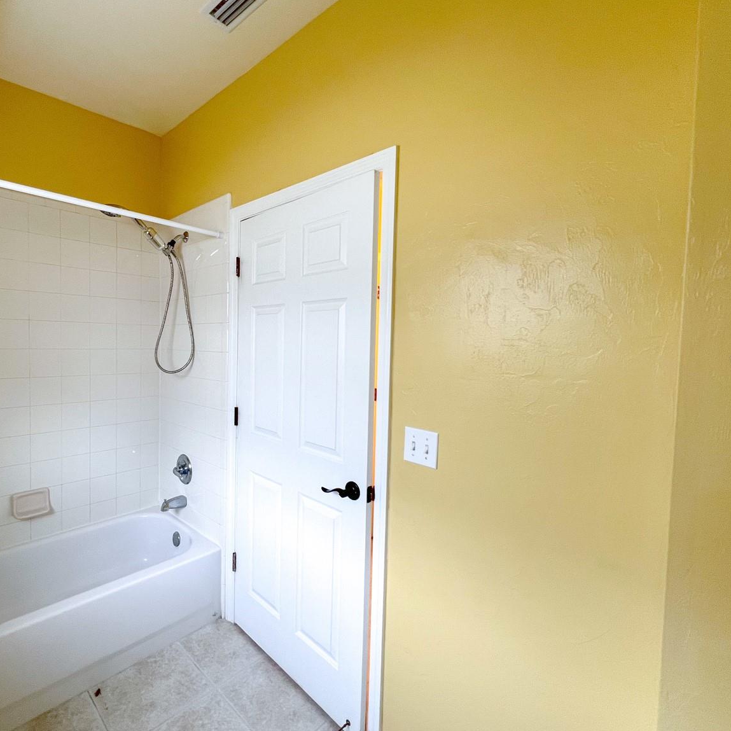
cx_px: 281
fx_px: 382
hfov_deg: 86.0
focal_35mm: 16
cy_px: 360
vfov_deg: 87.4
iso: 125
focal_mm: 1.57
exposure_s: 1/120
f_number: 1.8
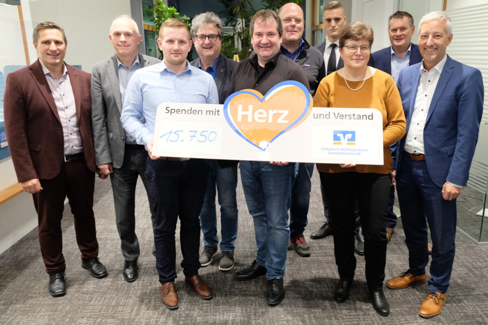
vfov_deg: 42.3
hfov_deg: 60.3
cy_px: 162
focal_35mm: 31
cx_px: 244
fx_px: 420
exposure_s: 1/30
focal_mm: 20.5
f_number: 4
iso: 2000
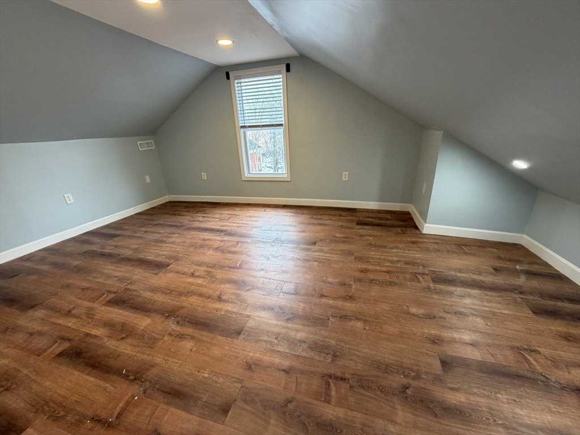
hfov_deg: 102.1
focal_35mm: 14
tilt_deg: -20.0
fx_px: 235
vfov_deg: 85.7
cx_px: 290
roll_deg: +1.6
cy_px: 218
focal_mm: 2.22
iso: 200
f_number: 2.2
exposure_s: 1/120
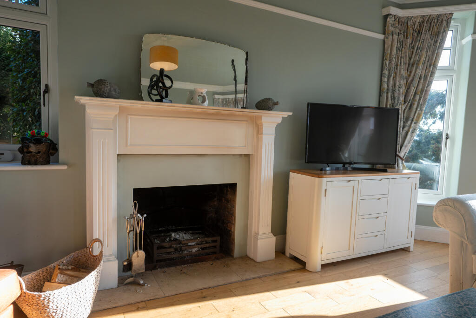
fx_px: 312
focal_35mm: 24
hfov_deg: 74.7
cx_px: 238
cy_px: 159
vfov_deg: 54.0
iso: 3200
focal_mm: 21
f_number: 4
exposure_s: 1/2500
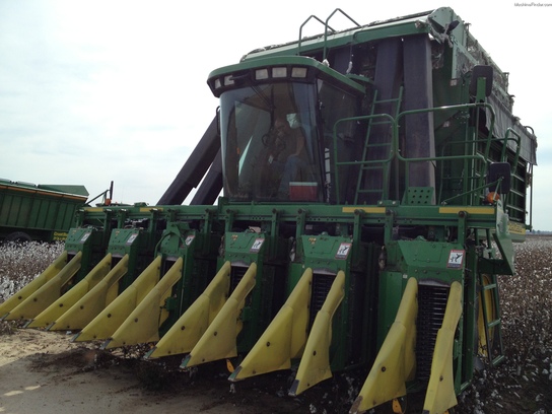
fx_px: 558
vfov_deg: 40.7
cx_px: 276
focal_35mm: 35
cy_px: 207
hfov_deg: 52.6
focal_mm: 4.28
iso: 50
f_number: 2.4
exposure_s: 1/1972
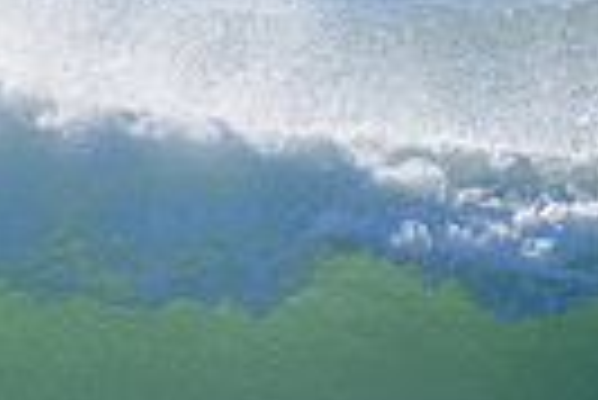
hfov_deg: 0.9
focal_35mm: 2220
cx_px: -559
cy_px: 340
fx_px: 36916
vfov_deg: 0.6
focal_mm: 500
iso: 125
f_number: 5.6
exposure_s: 1/1250
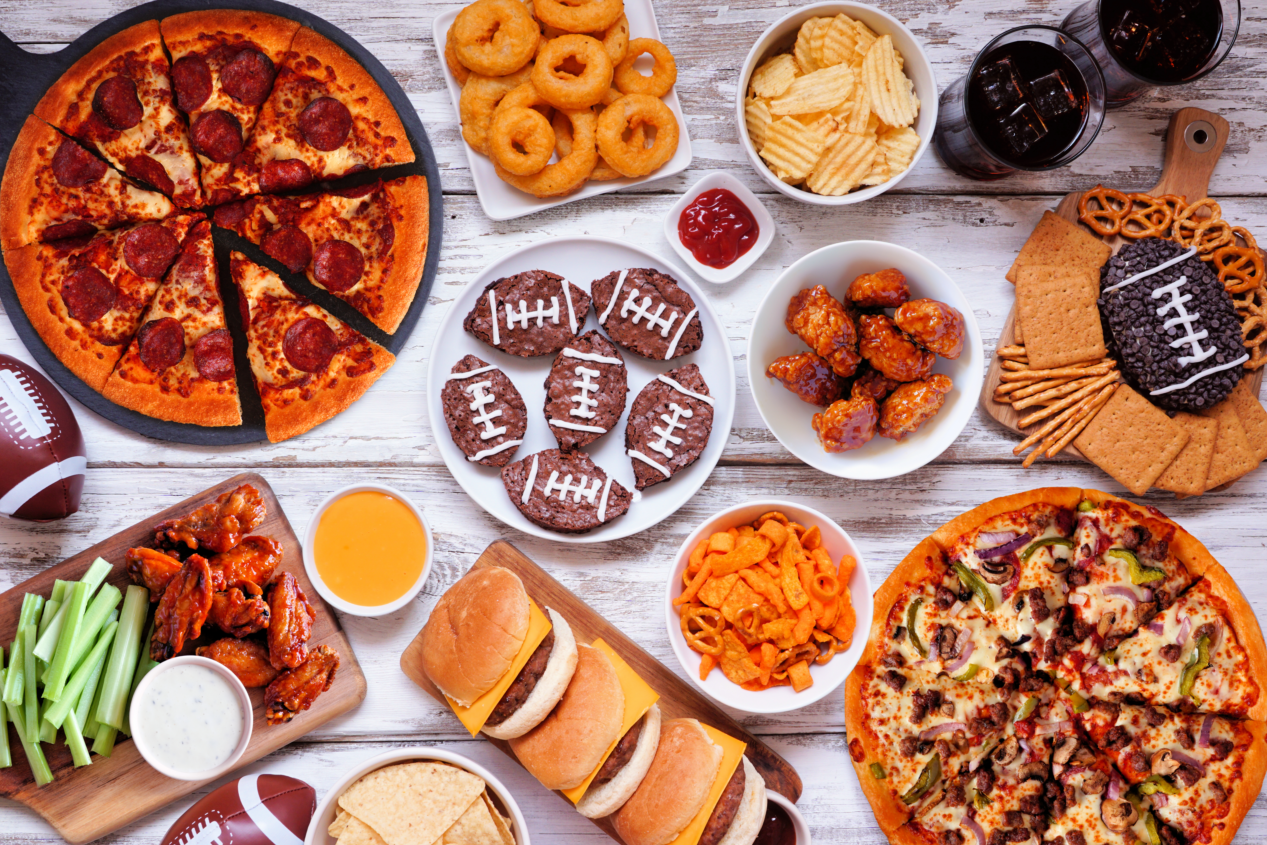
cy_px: 423
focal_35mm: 37
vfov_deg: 35.9
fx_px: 1302
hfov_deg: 51.9
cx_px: 628
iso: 100
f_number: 14
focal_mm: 24
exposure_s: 2
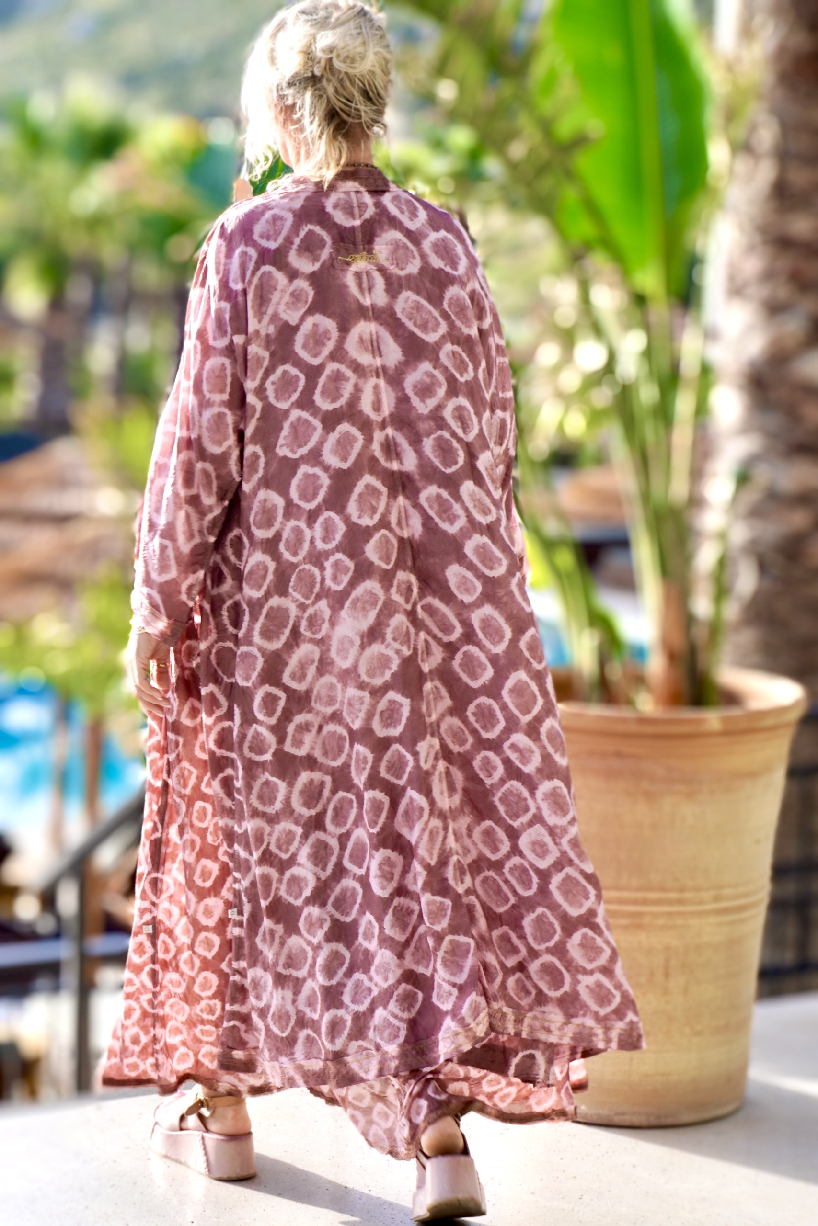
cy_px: 613
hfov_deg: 20.6
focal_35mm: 66
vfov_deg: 30.5
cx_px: 409
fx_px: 2249
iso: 100
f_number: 5.6
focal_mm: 44
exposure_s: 1/200
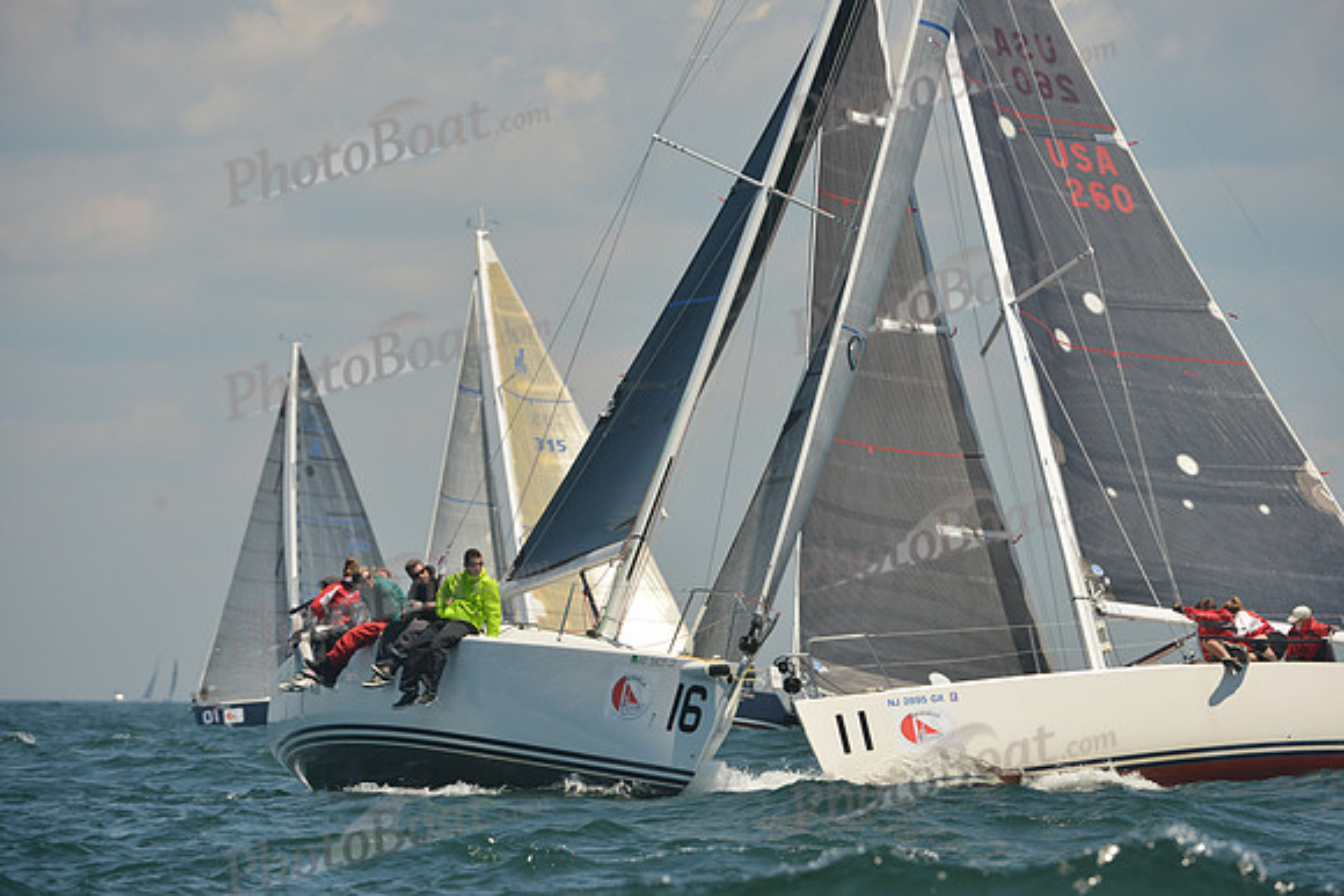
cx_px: 672
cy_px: 448
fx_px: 10829
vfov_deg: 4.7
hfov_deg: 7.1
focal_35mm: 290
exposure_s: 1/1000
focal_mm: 290
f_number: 7.1
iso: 250
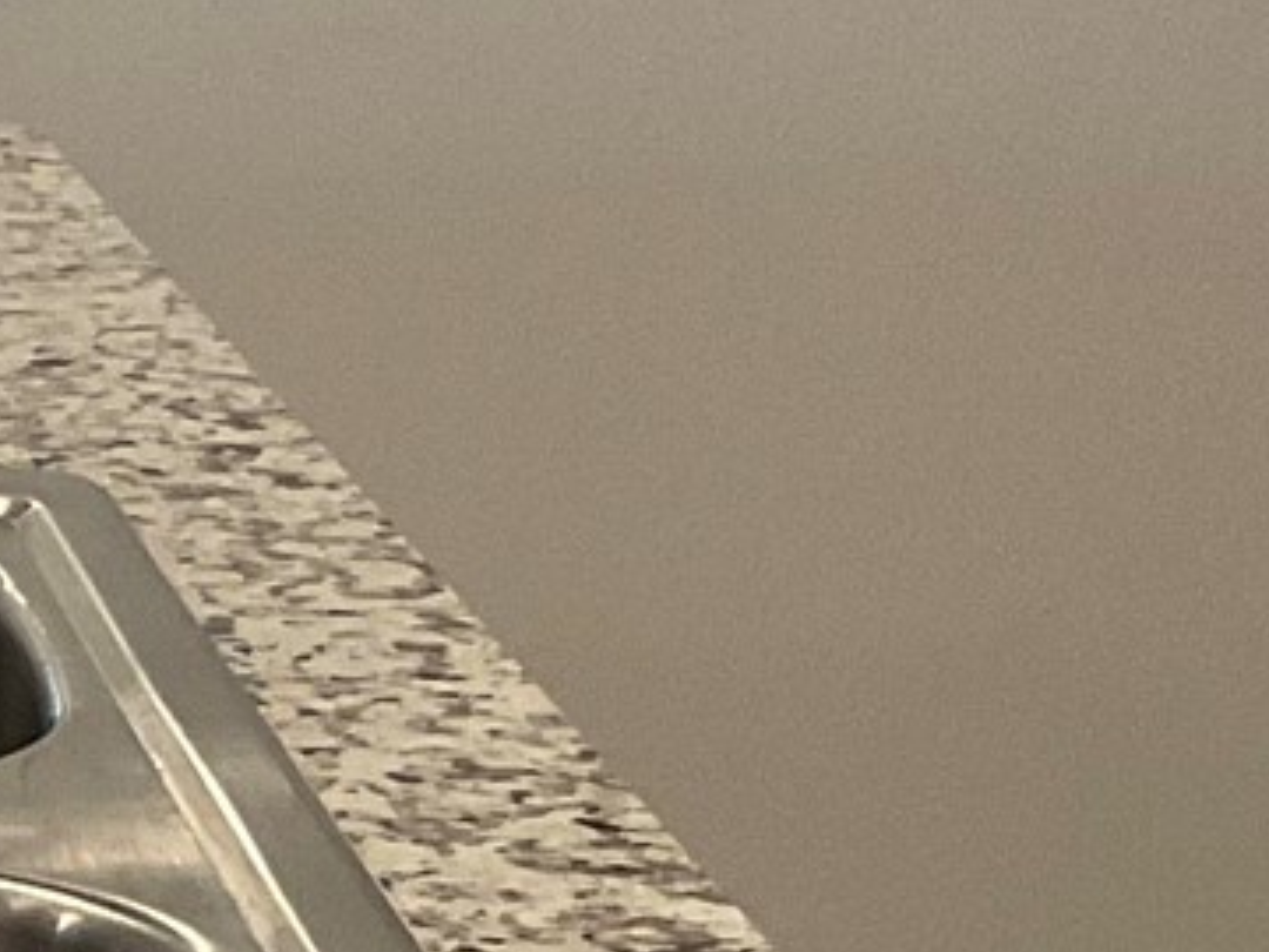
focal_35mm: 165
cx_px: -871
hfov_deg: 11.3
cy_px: 1008
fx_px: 6049
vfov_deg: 8.9
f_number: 1.8
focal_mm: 3
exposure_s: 1/60
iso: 100
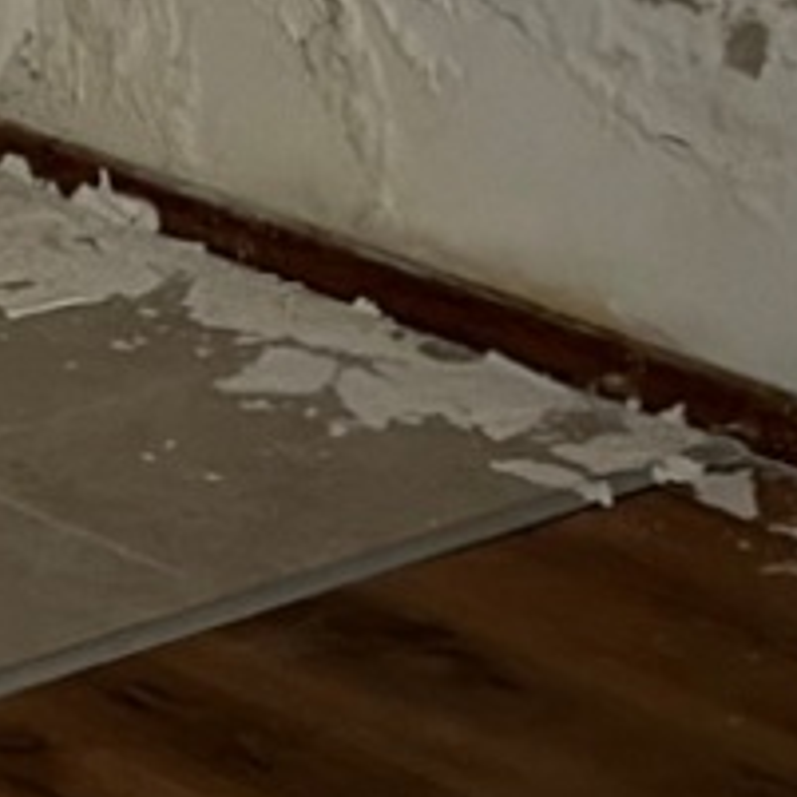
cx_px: -1039
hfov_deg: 7.8
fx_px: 5496
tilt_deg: -13.0
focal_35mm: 211
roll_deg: +1.9
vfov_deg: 8.1
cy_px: -361
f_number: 1.78
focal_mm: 6.76
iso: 640
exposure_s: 1/2
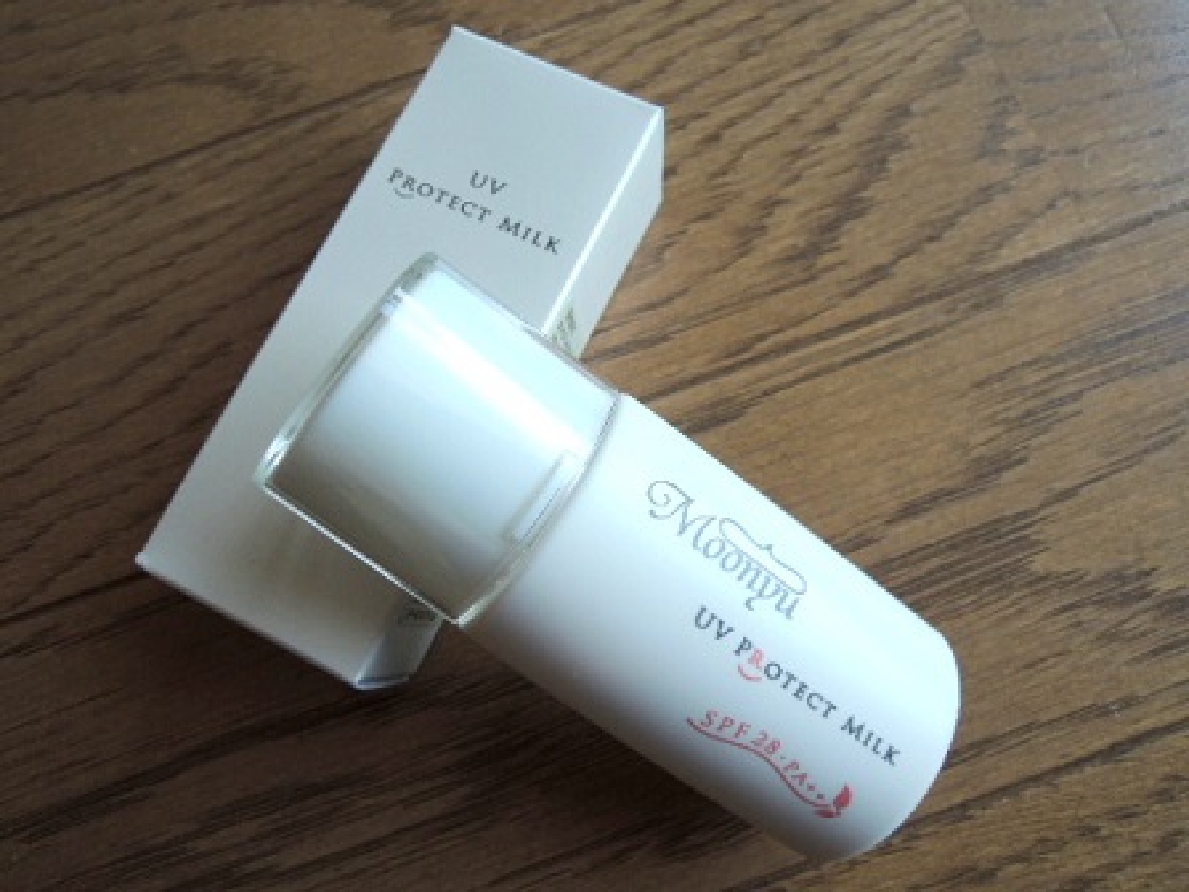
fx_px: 824
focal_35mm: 24
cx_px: 594
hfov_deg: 71.6
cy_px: 446
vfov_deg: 56.8
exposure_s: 1/40
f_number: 2.8
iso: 100
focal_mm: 4.3
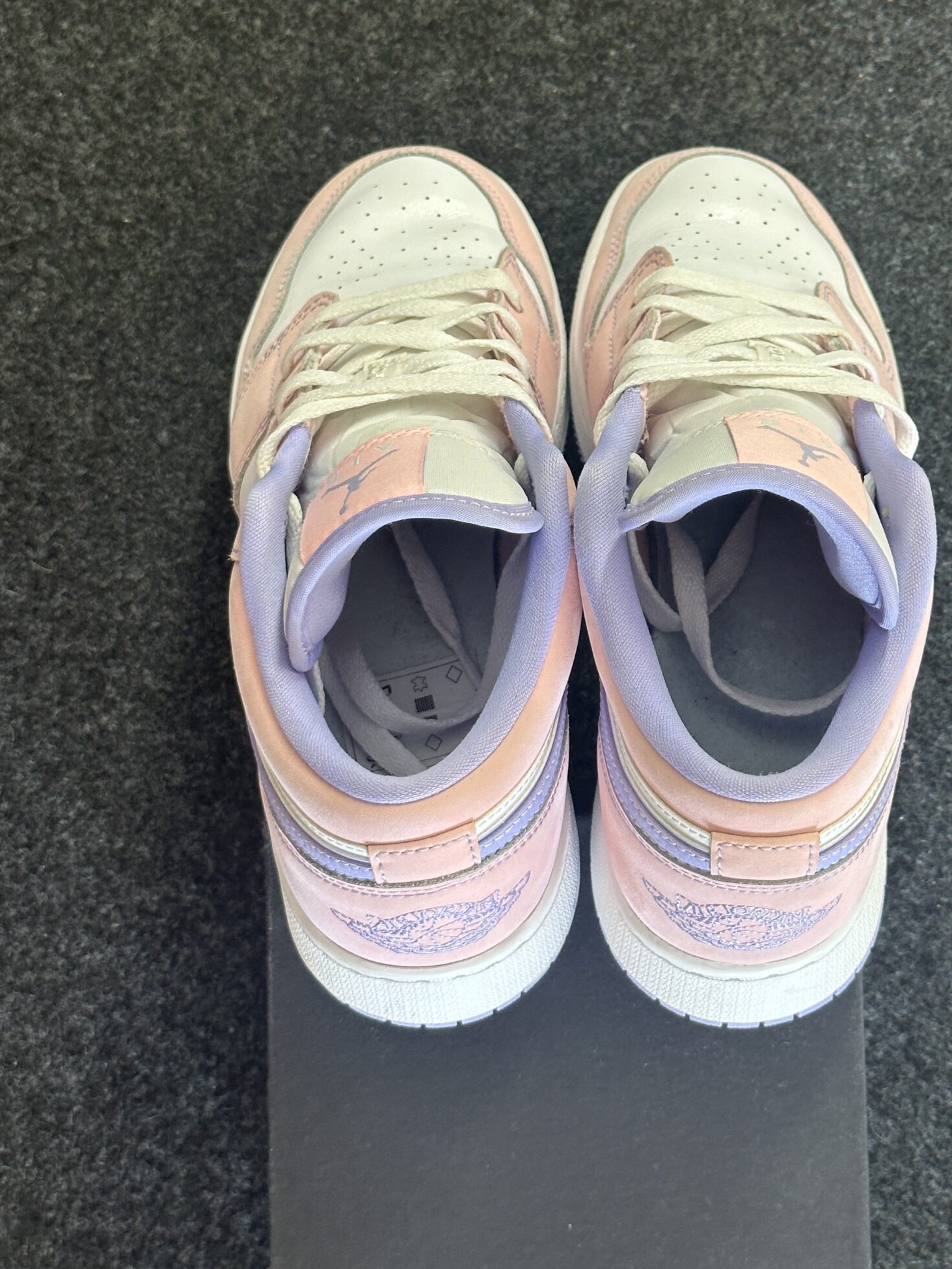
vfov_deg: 30.7
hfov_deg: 23.2
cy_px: 539
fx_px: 2310
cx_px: 582
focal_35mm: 63
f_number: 1.78
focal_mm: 6.86
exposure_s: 1/50
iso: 125
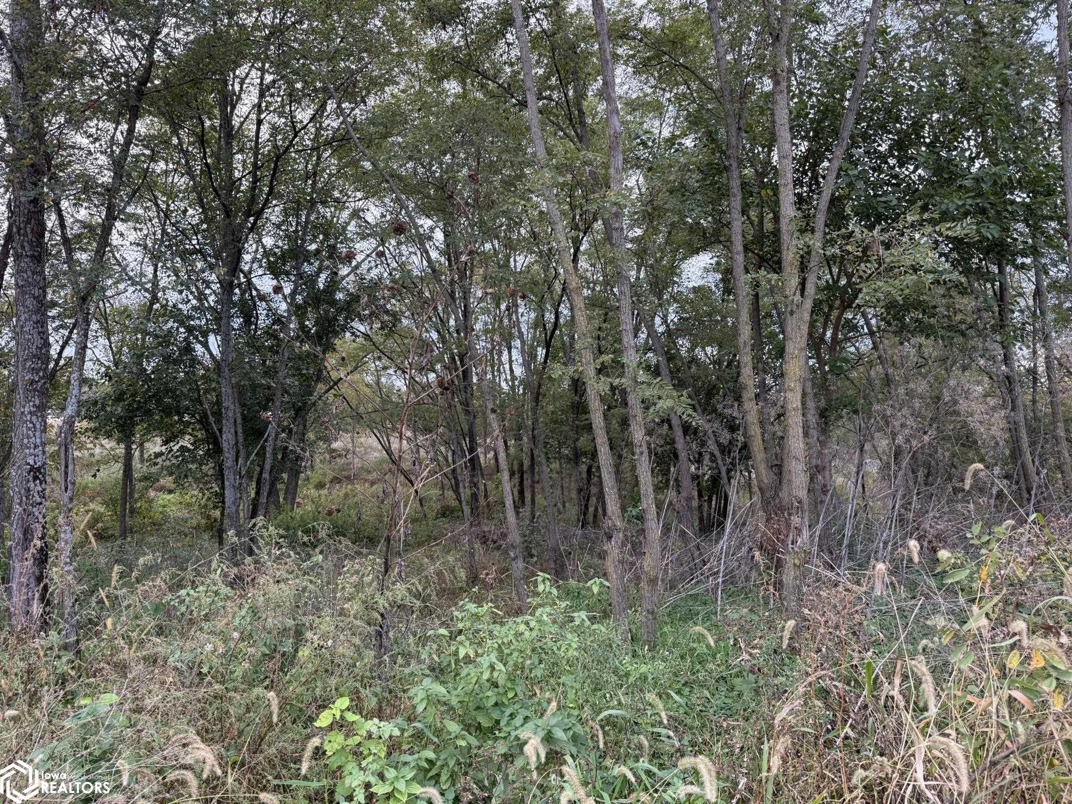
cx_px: 536
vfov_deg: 56.8
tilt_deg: +1.4
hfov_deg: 71.6
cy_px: 402
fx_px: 743
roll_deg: +2.6
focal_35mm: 24
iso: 100
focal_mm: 6.76
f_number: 1.78
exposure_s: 1/121
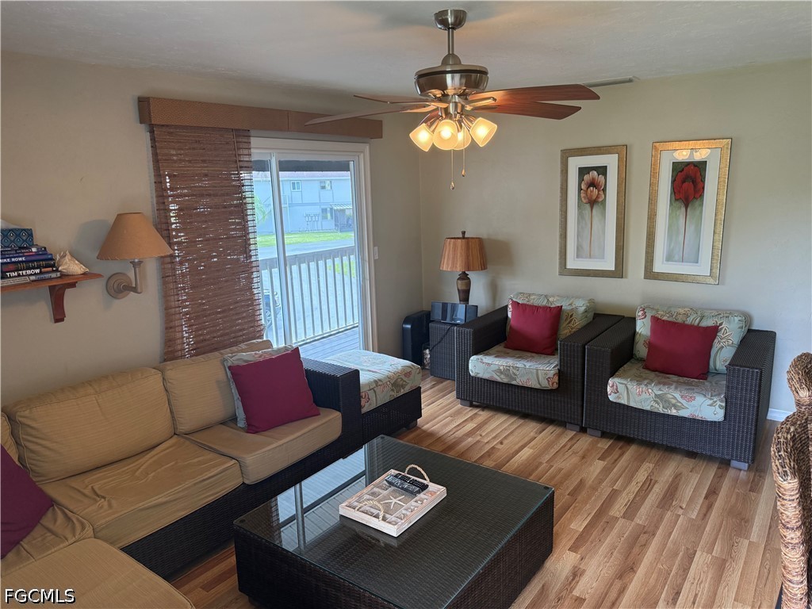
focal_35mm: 24
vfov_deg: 56.8
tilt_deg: -12.1
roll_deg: +2.2
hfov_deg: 71.6
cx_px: 406
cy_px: 304
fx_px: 563
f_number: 1.78
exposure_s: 1/120
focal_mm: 6.76
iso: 200
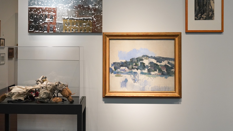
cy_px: 54
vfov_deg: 25.9
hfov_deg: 44.4
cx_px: 96
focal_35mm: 46
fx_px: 284
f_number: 6.3
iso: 3200
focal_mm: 35
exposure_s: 1/100
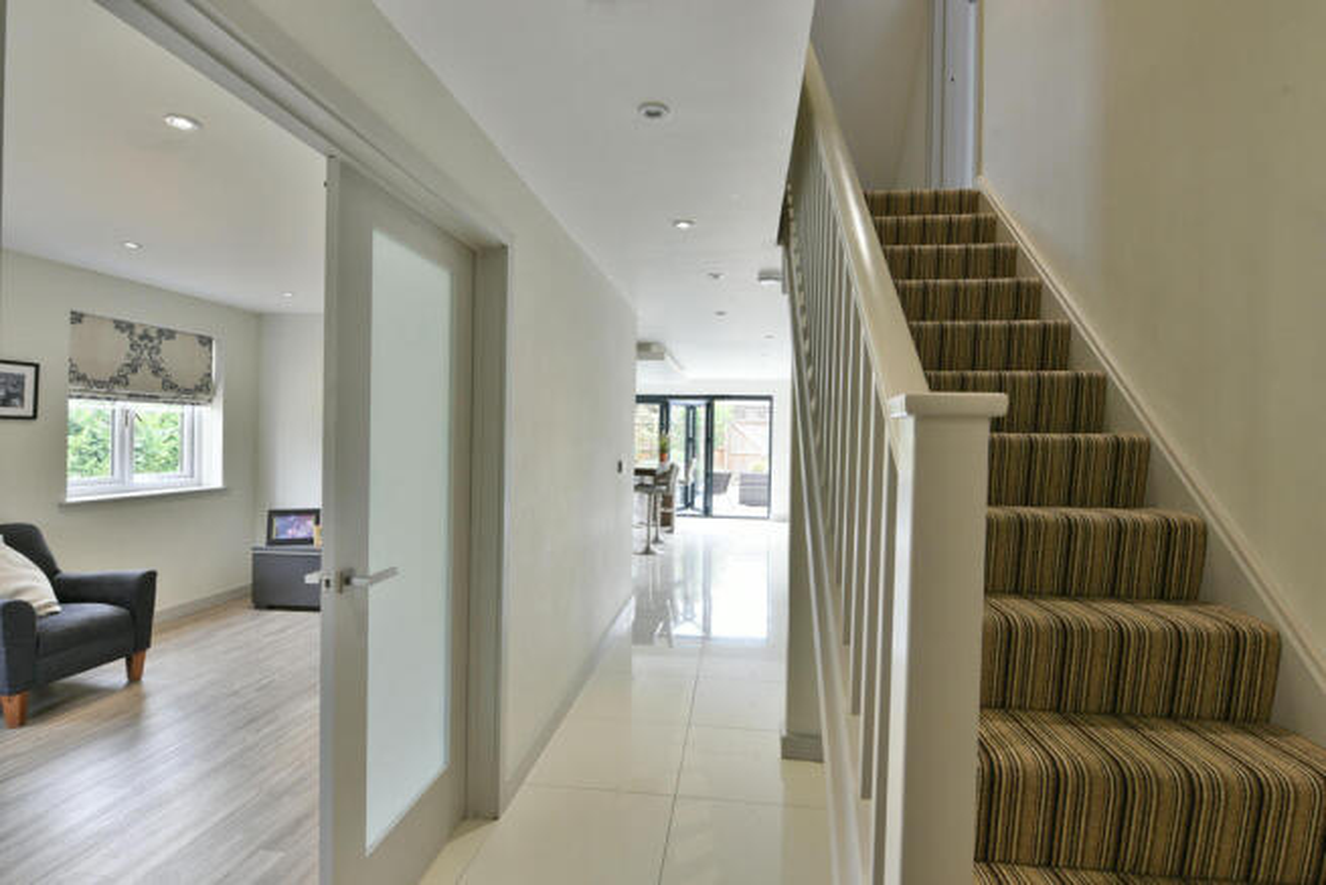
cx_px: 663
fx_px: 663
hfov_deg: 90.0
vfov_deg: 67.4
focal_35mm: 18
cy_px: 442
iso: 320
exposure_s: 1/3
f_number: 9
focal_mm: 18
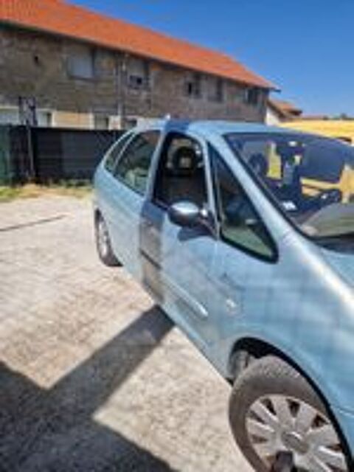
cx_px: 177
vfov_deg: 73.9
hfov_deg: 58.9
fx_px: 314
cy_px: 236
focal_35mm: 23
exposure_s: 1/1748
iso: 50
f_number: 1.8
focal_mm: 5.4
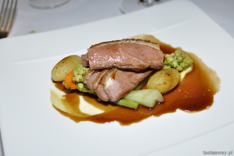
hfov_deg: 37.9
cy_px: 78
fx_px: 341
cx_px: 117
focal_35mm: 52
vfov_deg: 25.7
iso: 200
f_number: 4
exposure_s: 1/60
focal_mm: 35
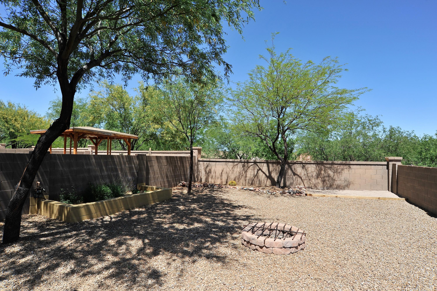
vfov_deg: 67.3
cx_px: 218
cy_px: 146
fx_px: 218
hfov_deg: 90.0
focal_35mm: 18
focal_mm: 18
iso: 320
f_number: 13
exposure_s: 1/320
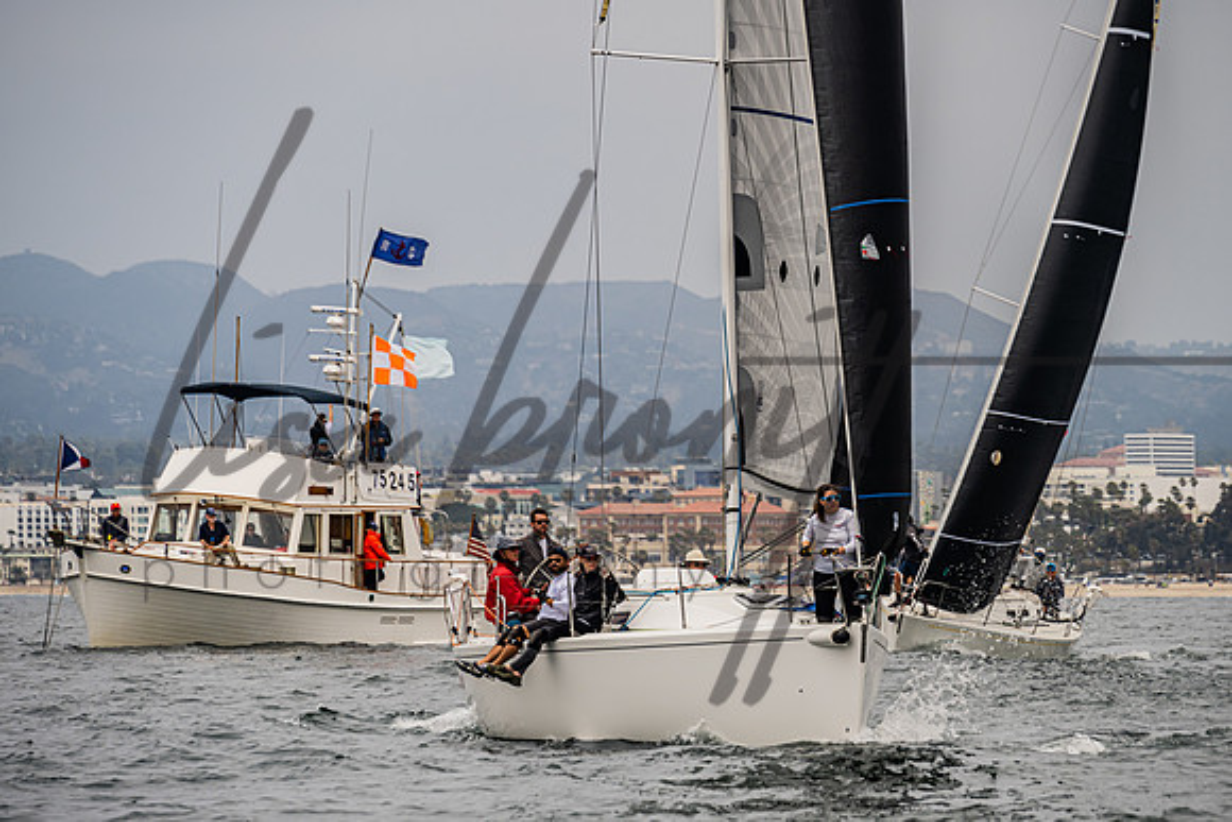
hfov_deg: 8.0
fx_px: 8764
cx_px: 652
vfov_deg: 5.4
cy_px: 439
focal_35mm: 256
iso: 250
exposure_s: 1/800
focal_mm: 200
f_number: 6.3
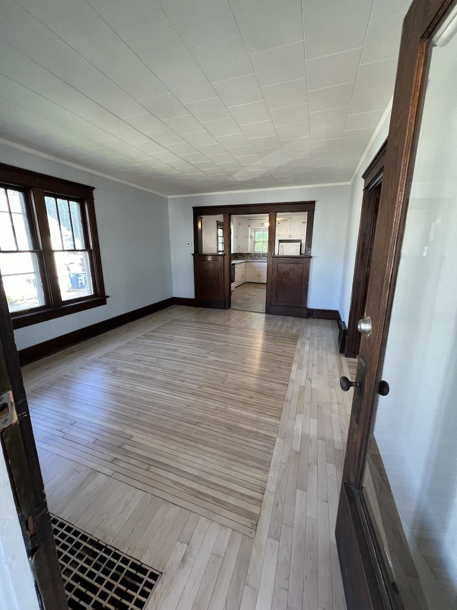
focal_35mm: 13
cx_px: 228
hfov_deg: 89.9
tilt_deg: -13.0
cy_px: 305
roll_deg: +0.8
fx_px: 229
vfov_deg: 106.2
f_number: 1.8
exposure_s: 1/99
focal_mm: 1.57
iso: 200
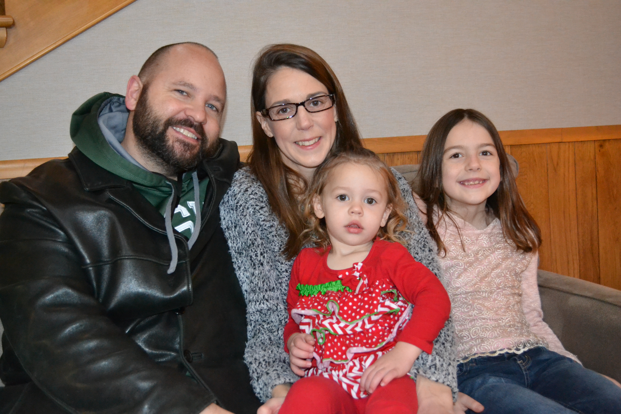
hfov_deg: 49.6
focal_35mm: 39
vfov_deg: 34.2
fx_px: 673
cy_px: 207
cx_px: 310
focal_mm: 26
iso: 3200
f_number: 4.2
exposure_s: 1/60
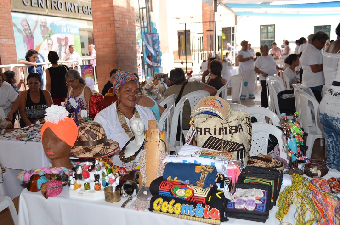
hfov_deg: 57.3
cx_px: 170
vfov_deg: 39.8
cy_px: 112
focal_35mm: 33
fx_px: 311
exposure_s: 1/125
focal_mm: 22
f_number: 4
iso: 360
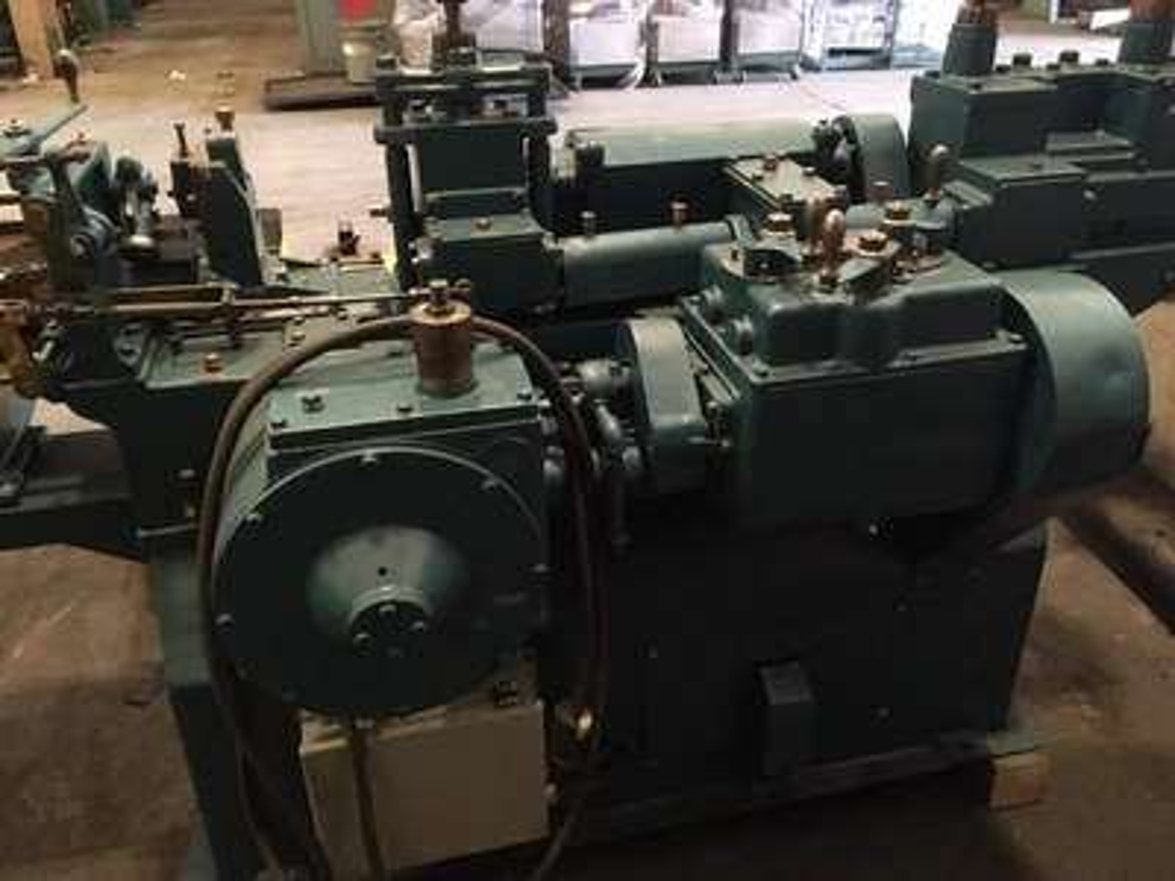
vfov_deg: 48.2
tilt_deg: -29.4
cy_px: 440
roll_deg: +0.3
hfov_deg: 61.7
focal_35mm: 29
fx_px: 984
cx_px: 588
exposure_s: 1/15
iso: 320
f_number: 2.2
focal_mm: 4.15
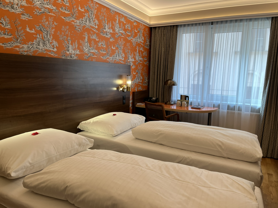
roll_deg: -1.5
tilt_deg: -6.7
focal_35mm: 26
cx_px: 139
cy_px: 104
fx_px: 209
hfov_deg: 67.3
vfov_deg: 53.1
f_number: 1.6
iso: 50
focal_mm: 5.1
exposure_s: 1/100
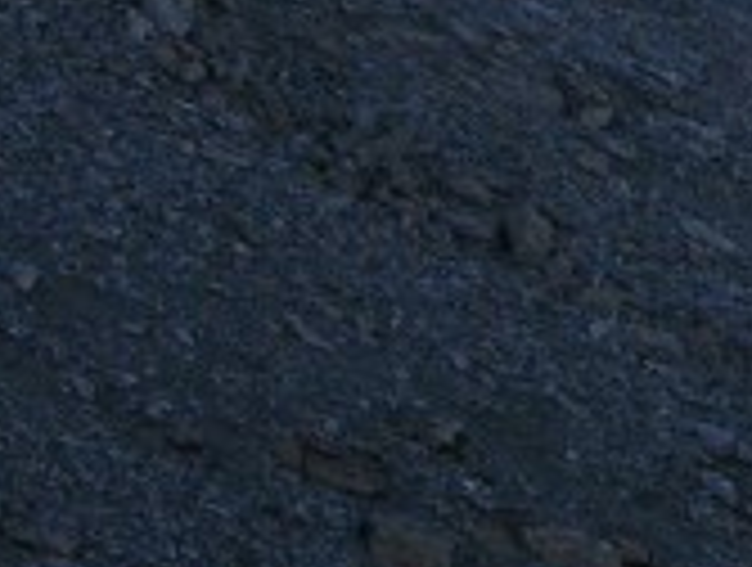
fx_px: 4659
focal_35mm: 214
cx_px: 1644
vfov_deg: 7.0
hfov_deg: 8.6
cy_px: 274
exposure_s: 1/161
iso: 50
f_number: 5.6
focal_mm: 8.9
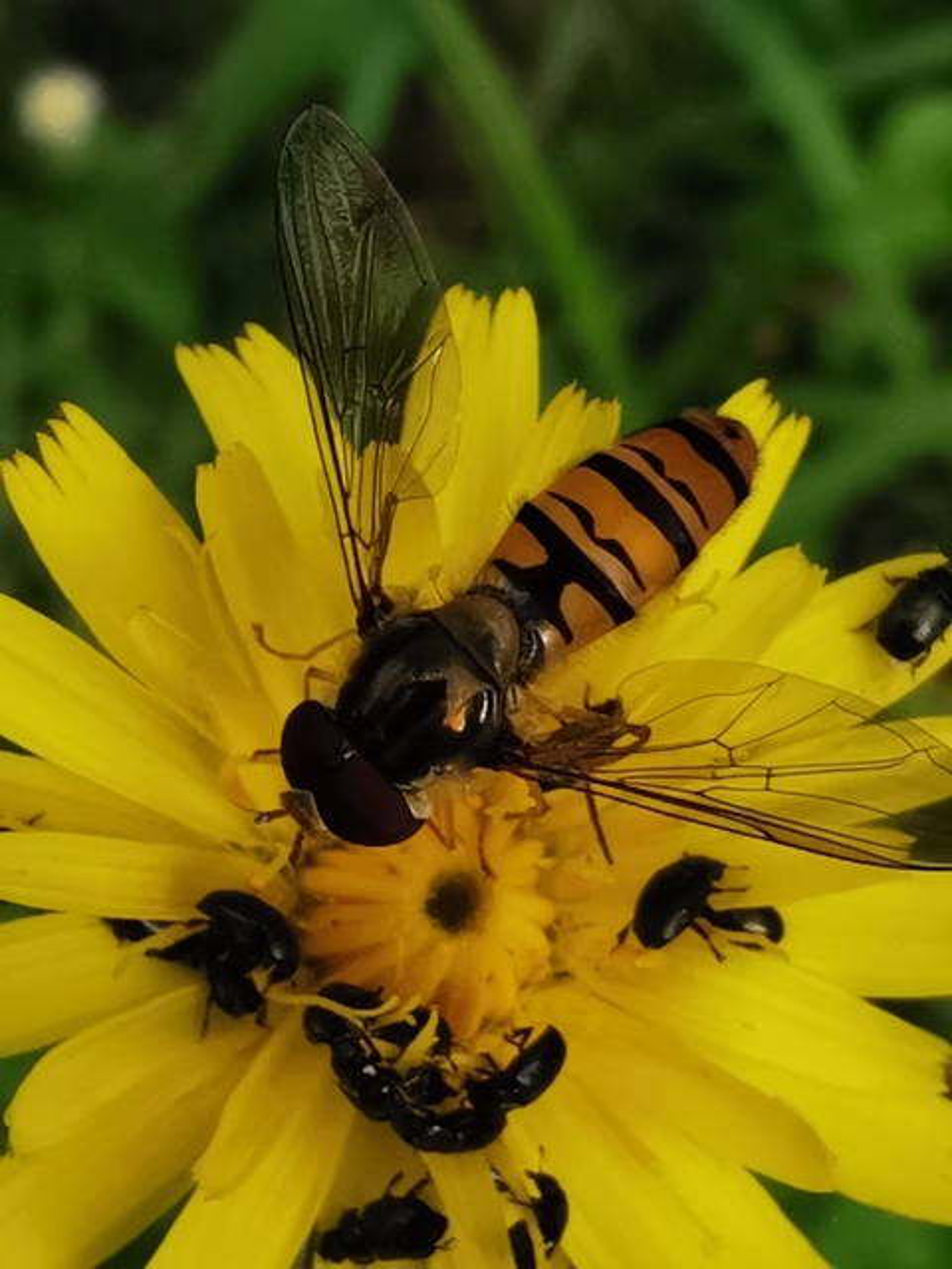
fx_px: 2970
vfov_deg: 24.1
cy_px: 634
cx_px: 476
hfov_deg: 18.2
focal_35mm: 81
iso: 50
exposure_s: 1/418
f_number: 2.2
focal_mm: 2.26
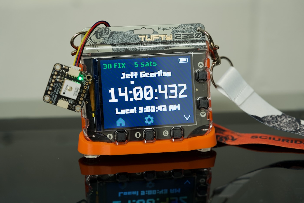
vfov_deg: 19.5
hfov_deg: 28.8
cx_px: 152
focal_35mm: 70
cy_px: 102
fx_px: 591
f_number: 4
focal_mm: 70
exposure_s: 1/60
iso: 800
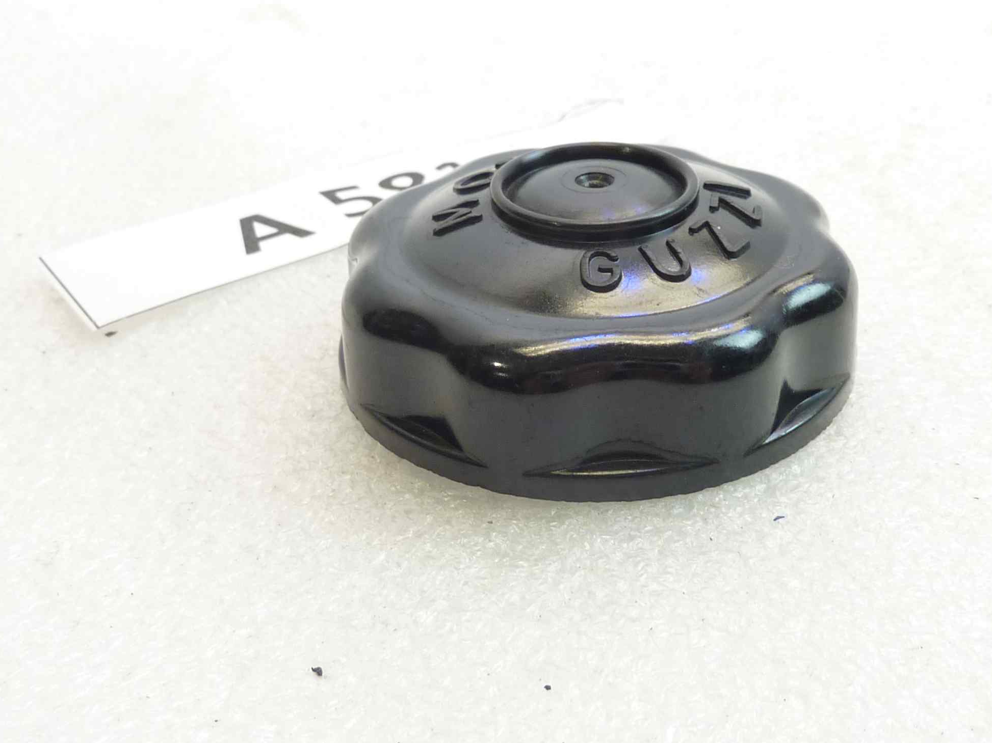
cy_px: 411
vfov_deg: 29.1
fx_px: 1433
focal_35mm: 50
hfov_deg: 38.1
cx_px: 591
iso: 80
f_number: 3.3
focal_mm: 4.4
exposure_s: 1/13
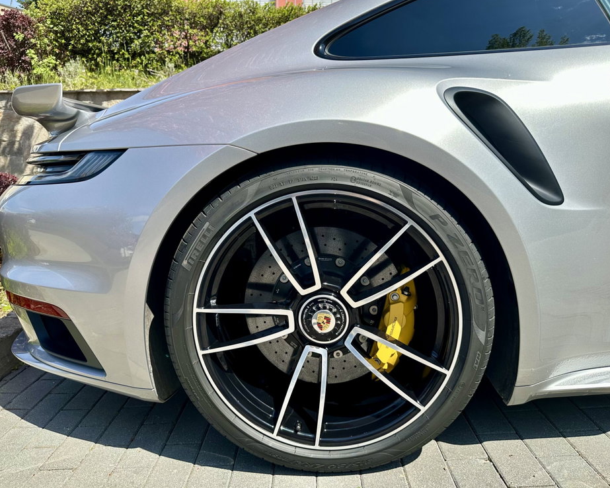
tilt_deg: -9.7
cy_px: 240
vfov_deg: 54.9
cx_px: 286
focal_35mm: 26
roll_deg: -0.9
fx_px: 469
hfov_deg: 66.0
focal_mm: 6.86
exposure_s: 1/2525
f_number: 1.78
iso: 80
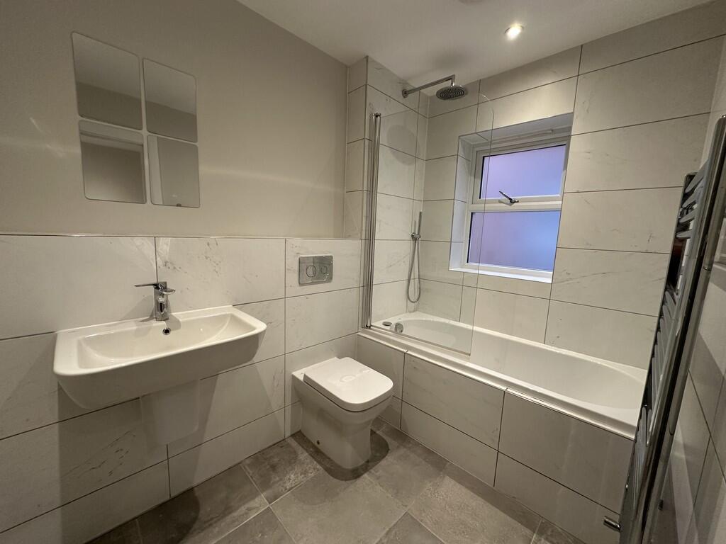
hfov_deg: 102.1
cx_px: 363
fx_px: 294
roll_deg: -1.7
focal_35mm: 14
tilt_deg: -8.0
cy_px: 272
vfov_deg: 85.7
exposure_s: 1/50
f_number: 2.2
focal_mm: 2.22
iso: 160
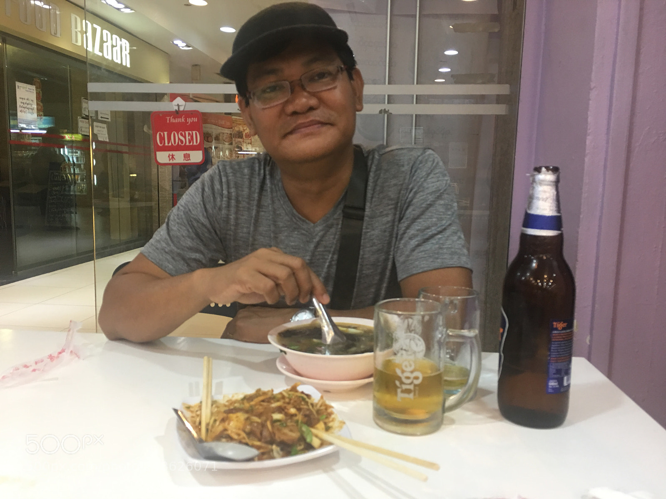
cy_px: 250
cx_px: 333
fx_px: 558
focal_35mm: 29
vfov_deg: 48.2
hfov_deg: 61.7
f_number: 2.2
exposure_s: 1/17
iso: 64
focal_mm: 4.15
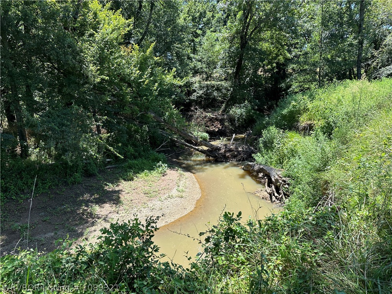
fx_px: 272
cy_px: 147
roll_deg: +2.3
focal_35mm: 24
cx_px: 196
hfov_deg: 71.6
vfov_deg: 56.8
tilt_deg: -10.8
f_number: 1.78
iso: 80
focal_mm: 6.86
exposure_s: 1/1157
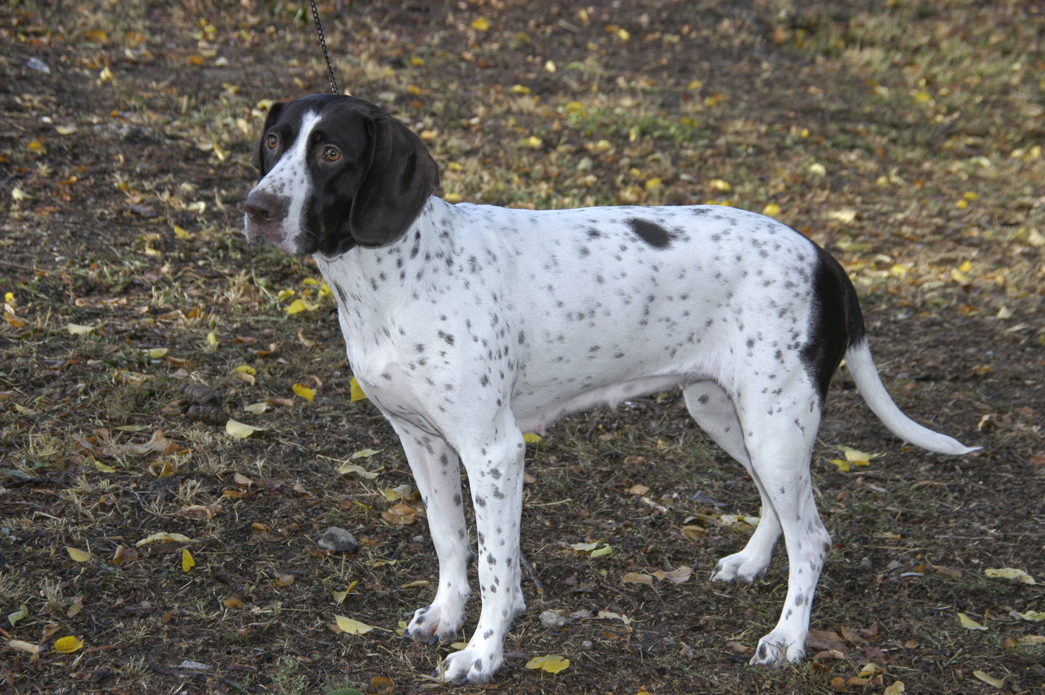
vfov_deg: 14.0
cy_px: 348
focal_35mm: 98
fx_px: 2828
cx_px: 522
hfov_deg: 20.9
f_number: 7.1
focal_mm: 65
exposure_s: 1/180
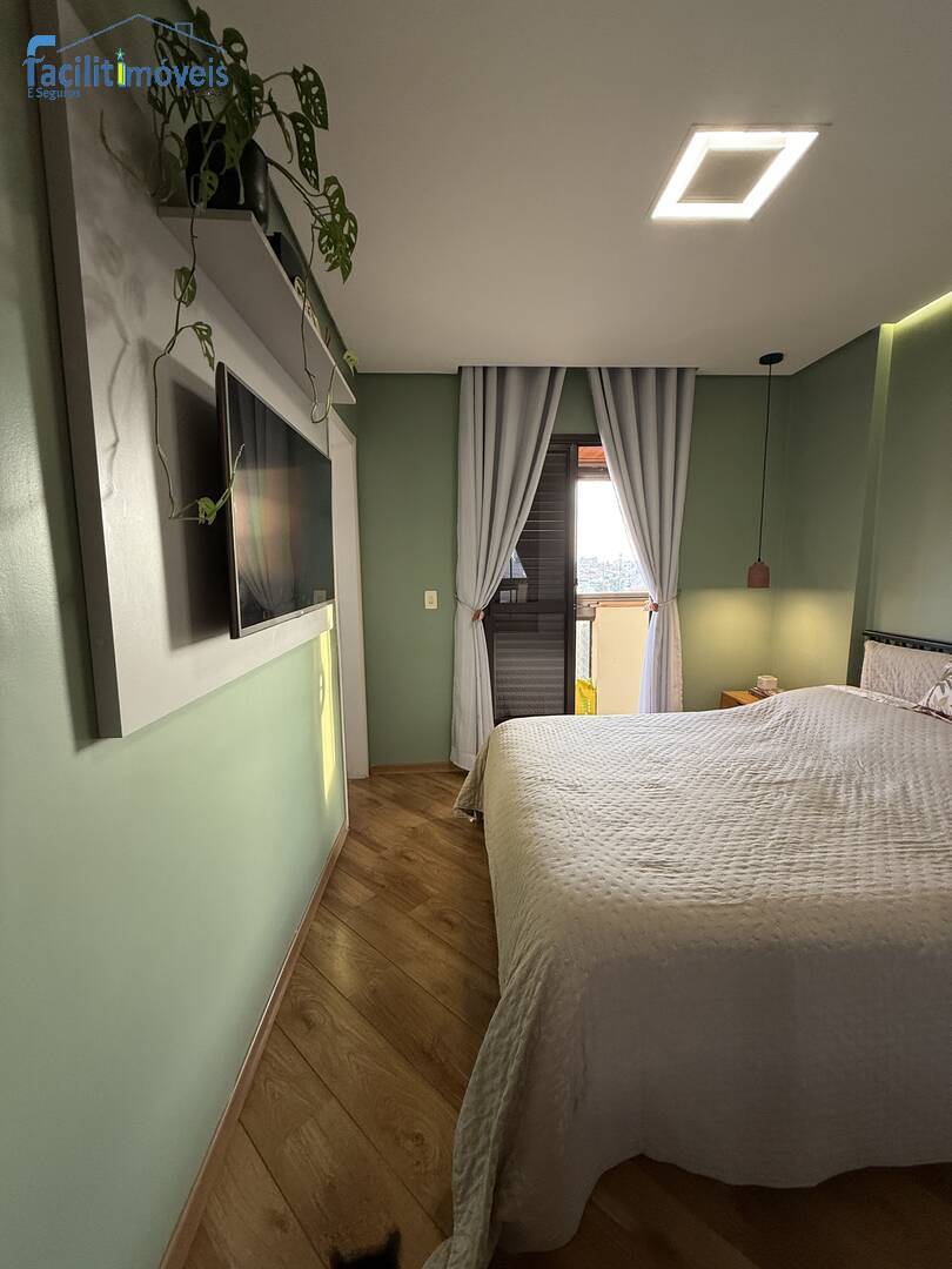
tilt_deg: -6.2
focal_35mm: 14
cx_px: 476
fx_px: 513
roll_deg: +0.6
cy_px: 634
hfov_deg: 85.7
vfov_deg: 102.1
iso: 200
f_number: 2.2
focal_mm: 2.22
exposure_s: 1/60
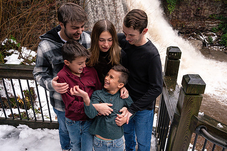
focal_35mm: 29
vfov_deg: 44.9
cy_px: 67
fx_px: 183
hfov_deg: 63.4
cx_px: 129
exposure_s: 1/160
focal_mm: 24
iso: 1000
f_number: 7.1
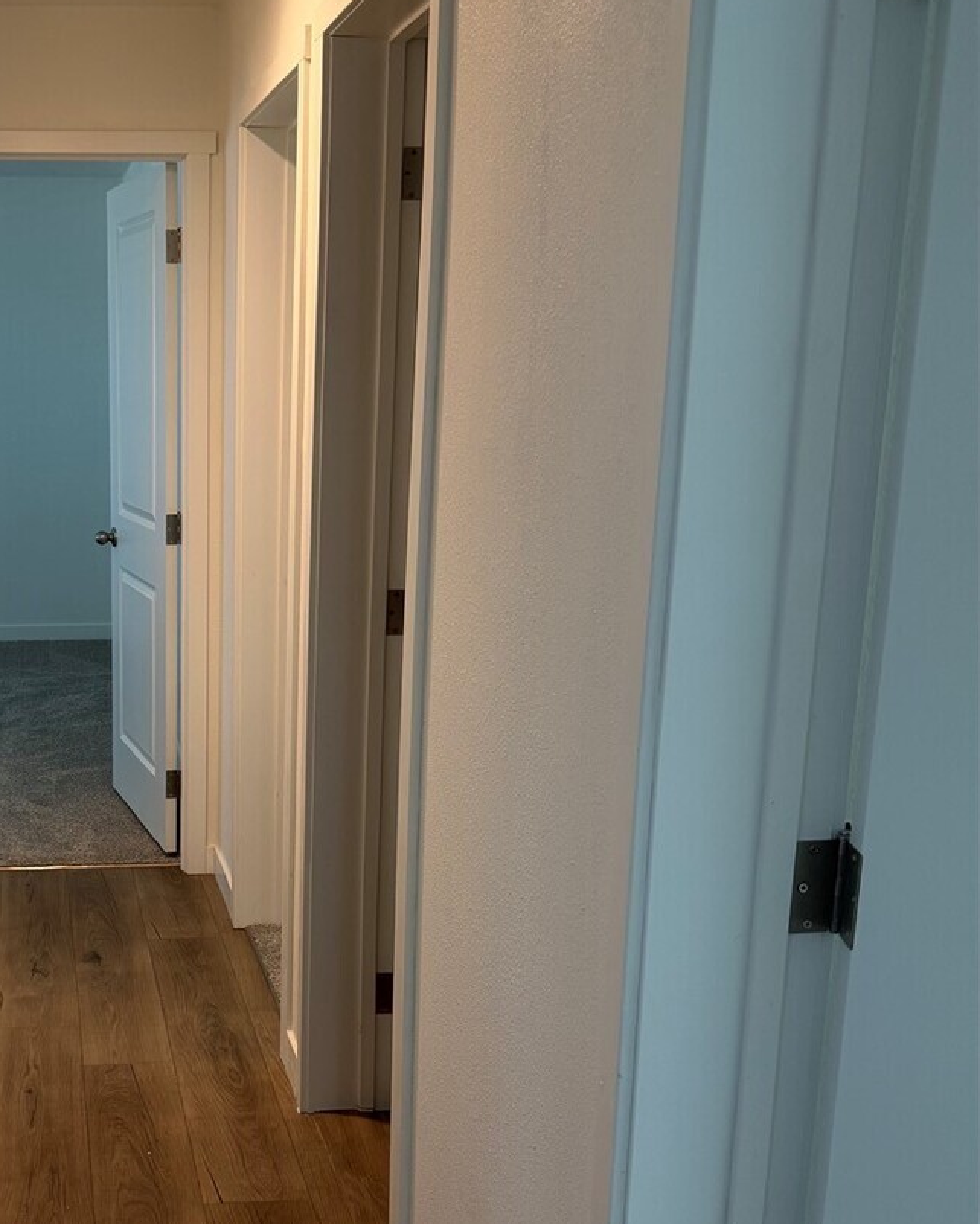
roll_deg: +0.3
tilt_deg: -12.9
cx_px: 159
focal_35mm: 42
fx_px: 1522
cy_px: 735
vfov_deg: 43.6
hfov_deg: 34.3
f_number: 1.78
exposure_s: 1/120
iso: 200
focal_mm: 6.76
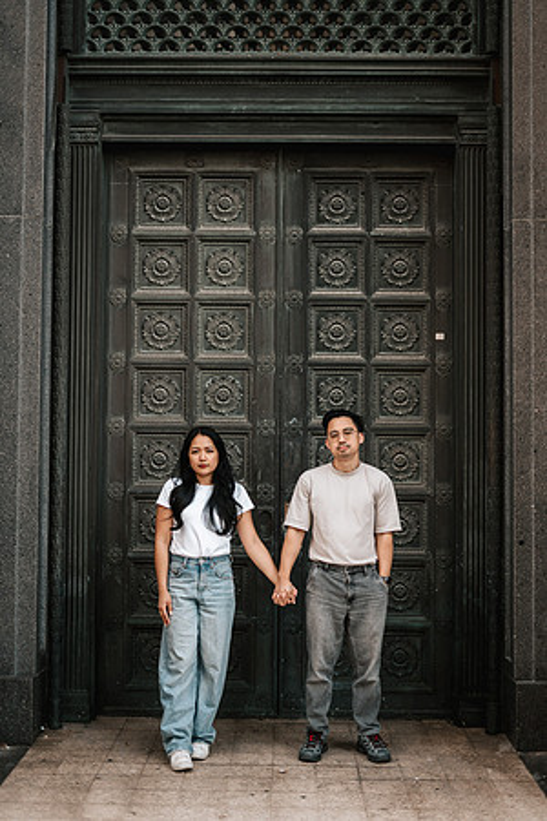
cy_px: 410
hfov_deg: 27.0
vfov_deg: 39.6
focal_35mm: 50
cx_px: 274
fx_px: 1139
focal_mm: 50
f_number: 2
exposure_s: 1/160
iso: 50
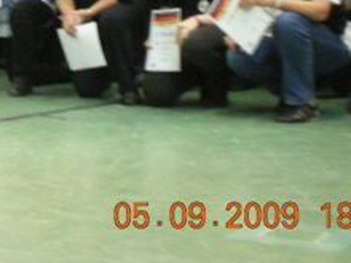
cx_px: -57
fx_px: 1653
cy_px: -88
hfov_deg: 11.9
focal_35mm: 163
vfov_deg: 9.0
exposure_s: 1/13.1
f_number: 3.9
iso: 400
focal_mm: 9.3
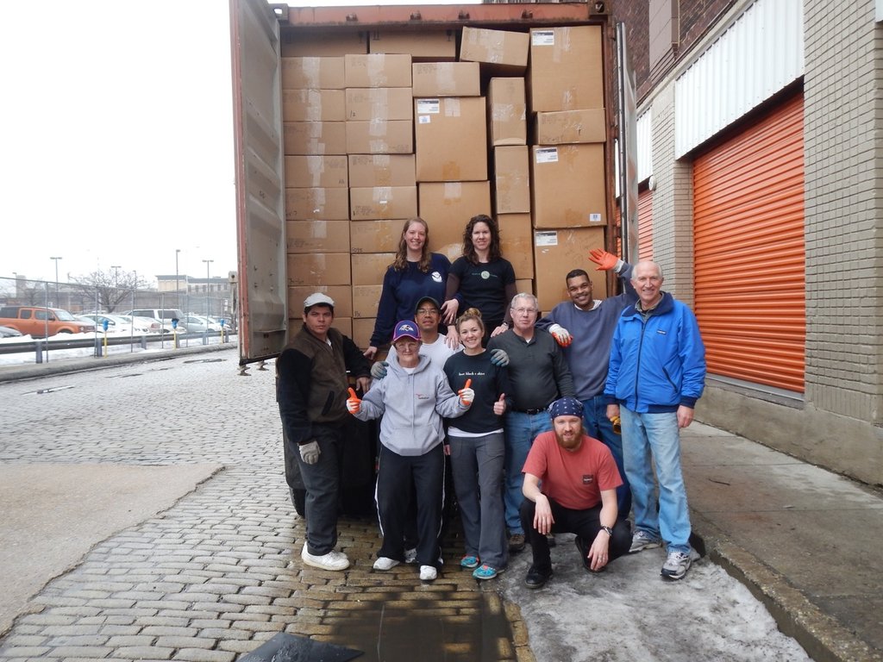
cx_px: 442
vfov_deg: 49.7
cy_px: 331
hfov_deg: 63.4
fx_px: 714
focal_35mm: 28
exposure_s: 1/160
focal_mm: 5
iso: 125
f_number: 3.9
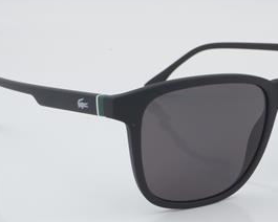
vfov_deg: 13.2
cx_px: 188
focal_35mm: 117
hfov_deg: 16.4
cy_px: 128
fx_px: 960
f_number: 32
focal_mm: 55
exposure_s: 1/3
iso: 100
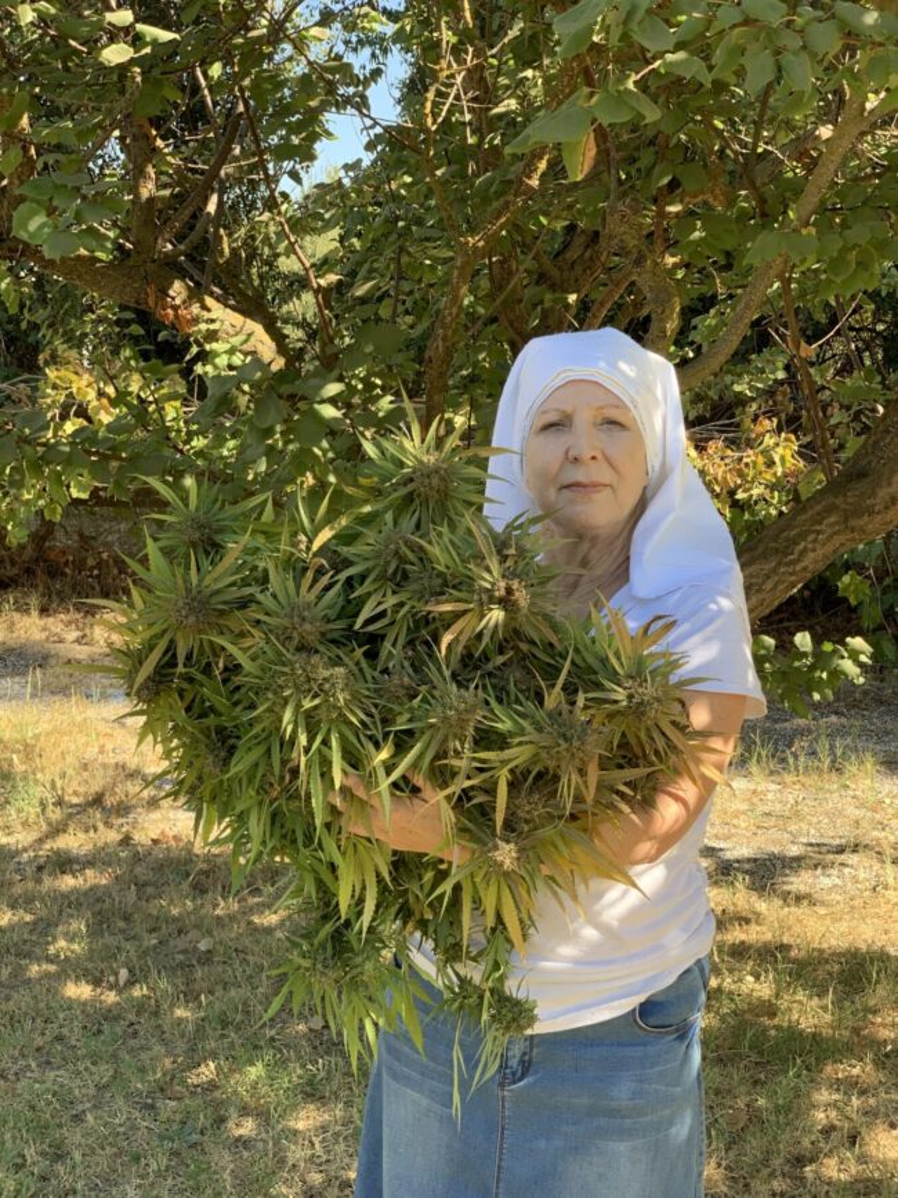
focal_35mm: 52
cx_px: 449
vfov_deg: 36.8
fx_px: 1799
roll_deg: -0.2
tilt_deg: -5.5
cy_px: 599
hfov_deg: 28.0
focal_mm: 6
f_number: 2.4
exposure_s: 1/124
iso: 16
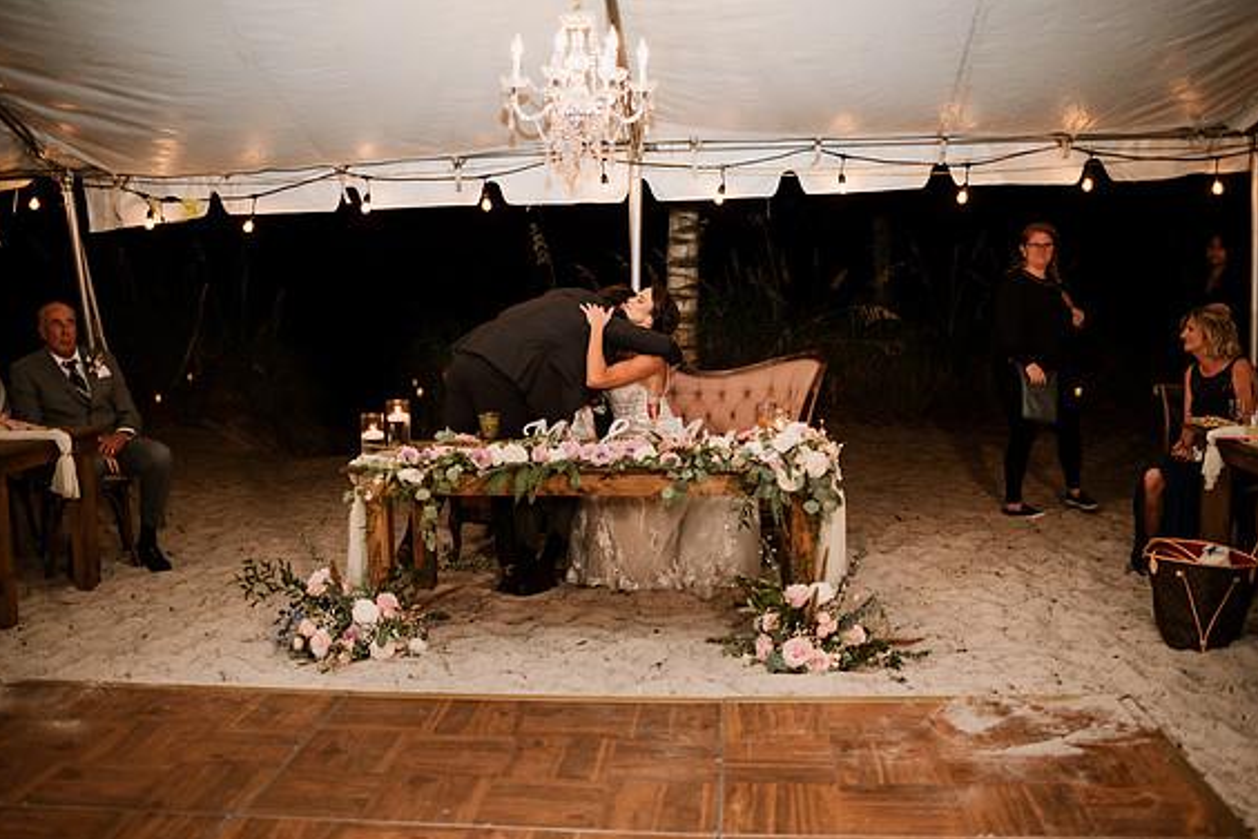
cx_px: 620
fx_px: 1258
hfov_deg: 53.1
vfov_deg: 36.9
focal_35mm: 36
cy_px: 430
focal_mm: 35
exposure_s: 1/160
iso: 500
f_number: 2
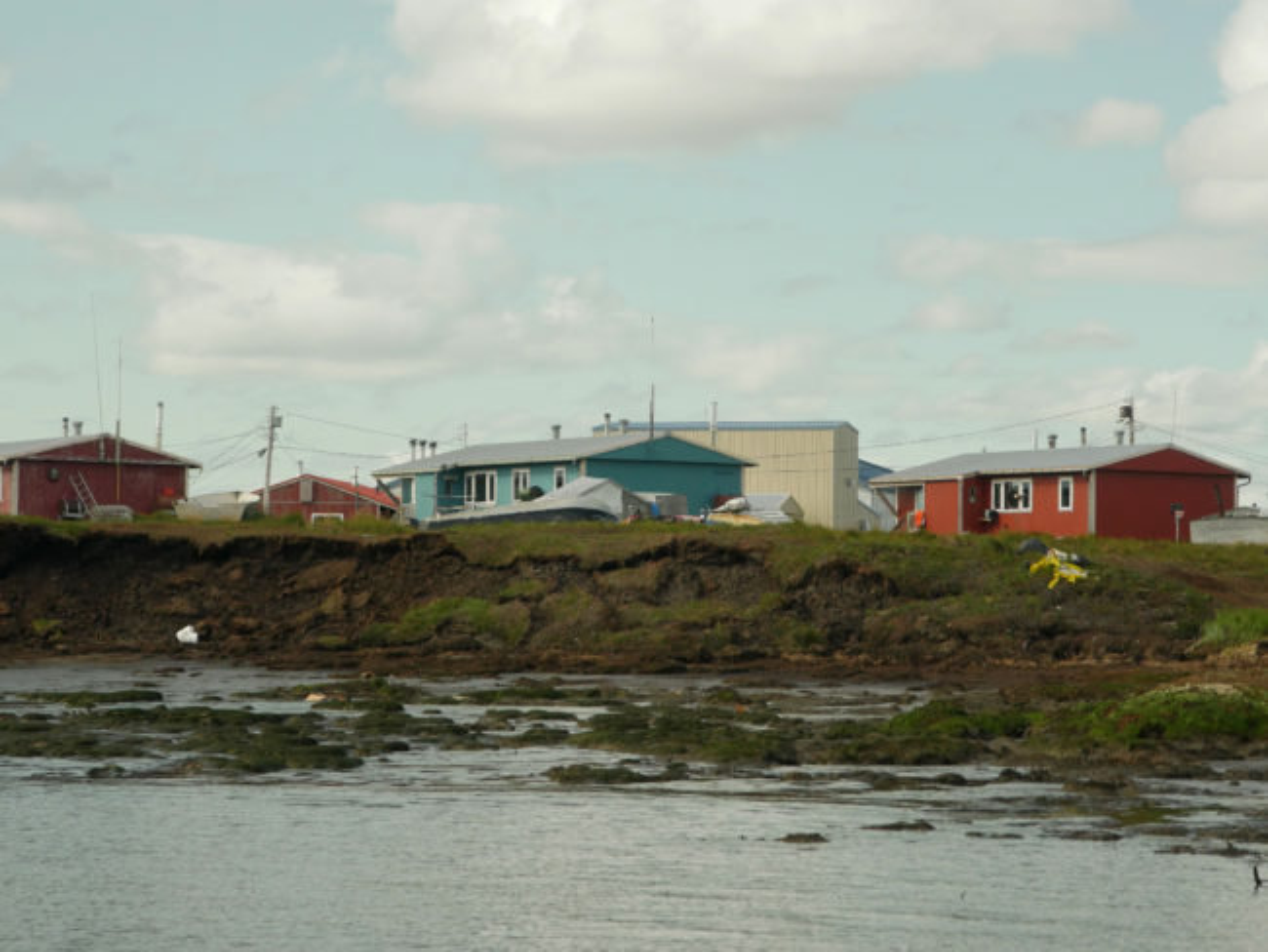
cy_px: 476
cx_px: 634
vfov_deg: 13.5
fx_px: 4031
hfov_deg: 17.9
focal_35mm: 110
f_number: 4.5
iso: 800
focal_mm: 55
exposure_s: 1/500
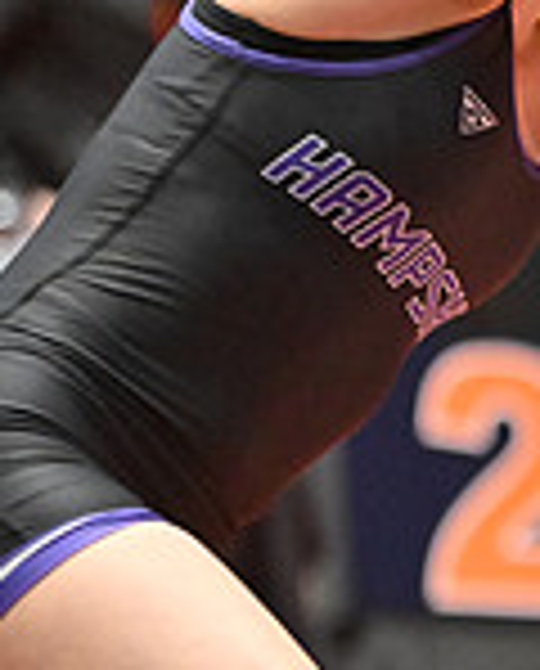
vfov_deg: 3.8
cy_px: 245
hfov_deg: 3.0
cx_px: 1269
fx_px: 10147
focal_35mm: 510
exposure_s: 1/1000
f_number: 2.8
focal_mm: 140
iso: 6400
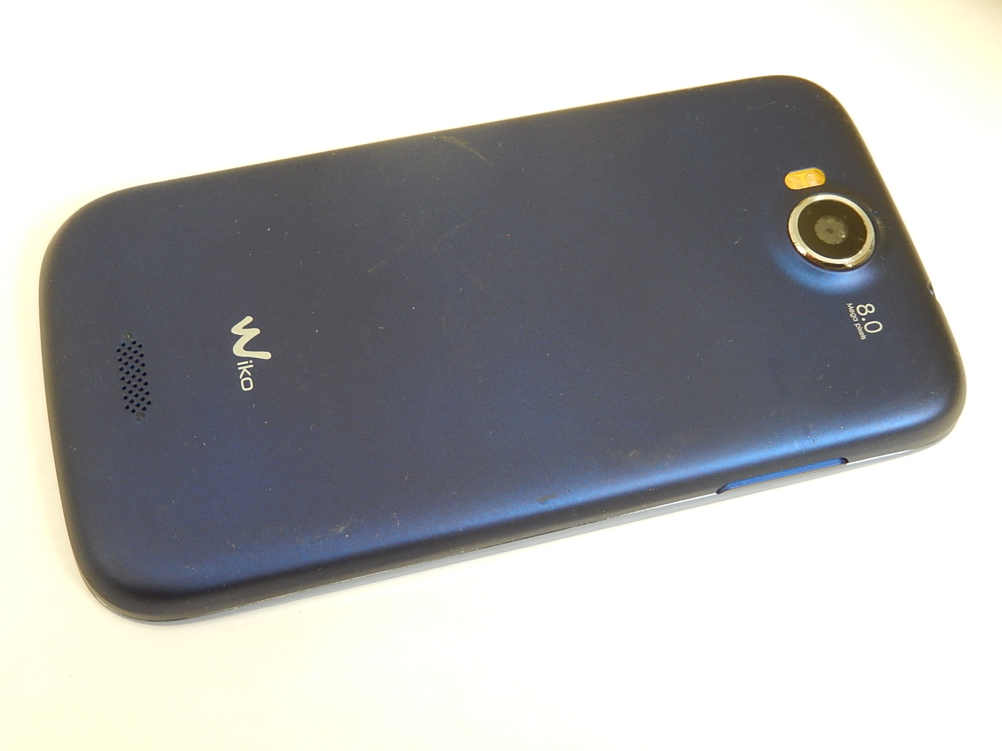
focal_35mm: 45
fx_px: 1303
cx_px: 501
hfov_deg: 42.1
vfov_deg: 32.2
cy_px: 376
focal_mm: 8.1
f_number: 4.3
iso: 400
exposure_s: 1/25
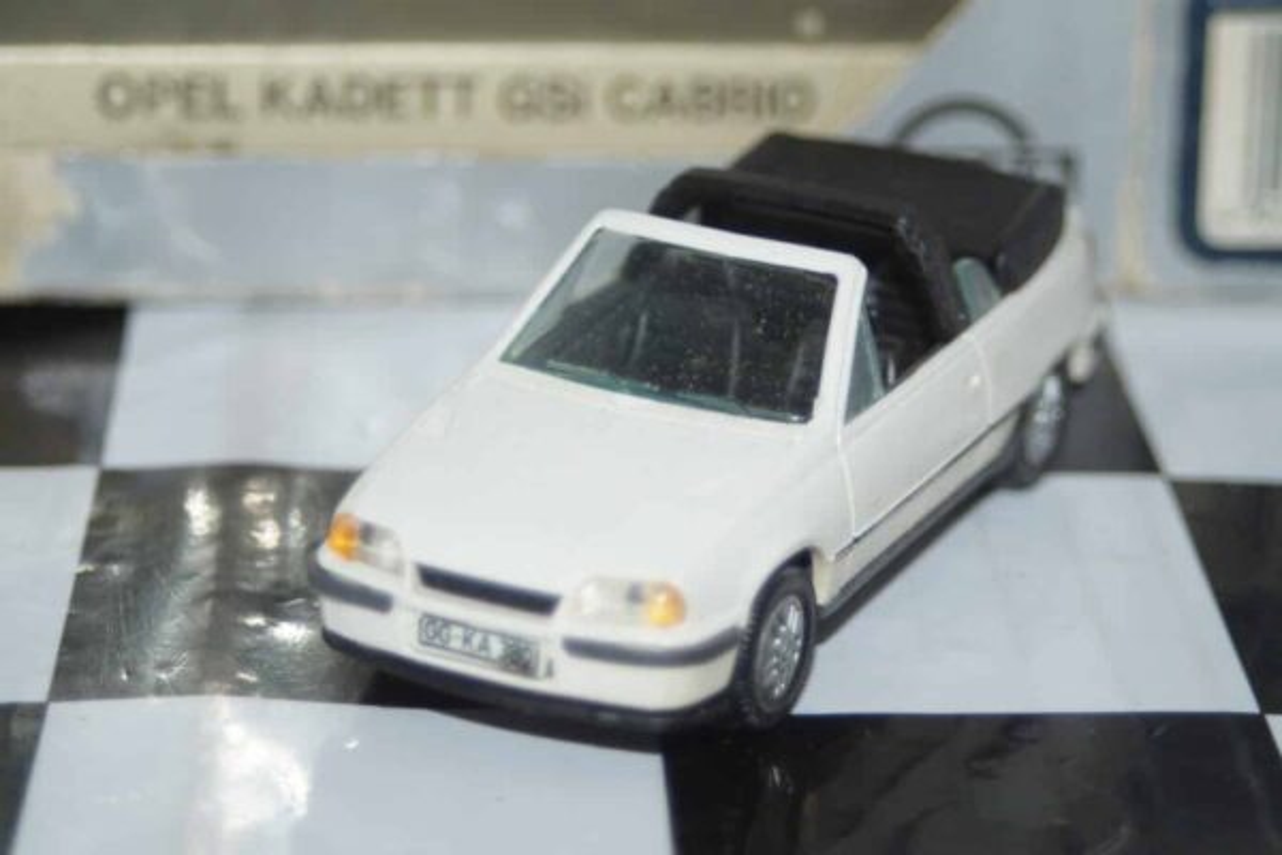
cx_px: 641
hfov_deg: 17.1
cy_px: 428
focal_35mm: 120
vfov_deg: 11.4
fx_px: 4273
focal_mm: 80
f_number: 5.6
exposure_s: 1/80
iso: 400
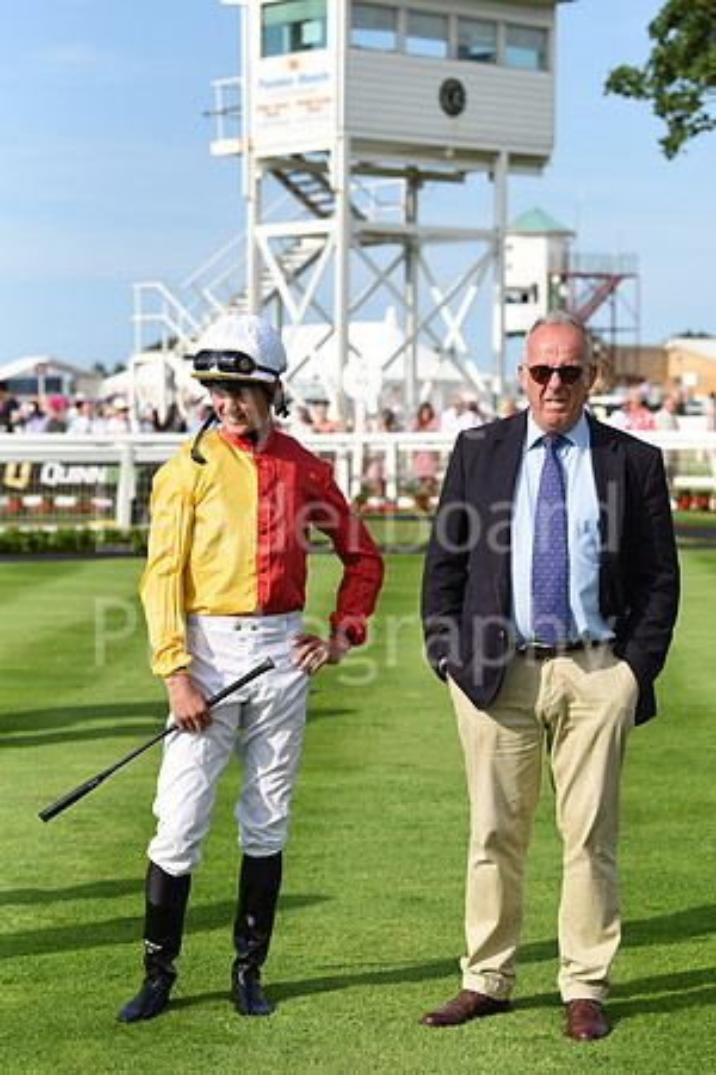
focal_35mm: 86
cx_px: 358
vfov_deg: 23.6
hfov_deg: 15.9
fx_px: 2565
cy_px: 538
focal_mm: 86
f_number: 4.5
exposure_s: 1/4000
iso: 400
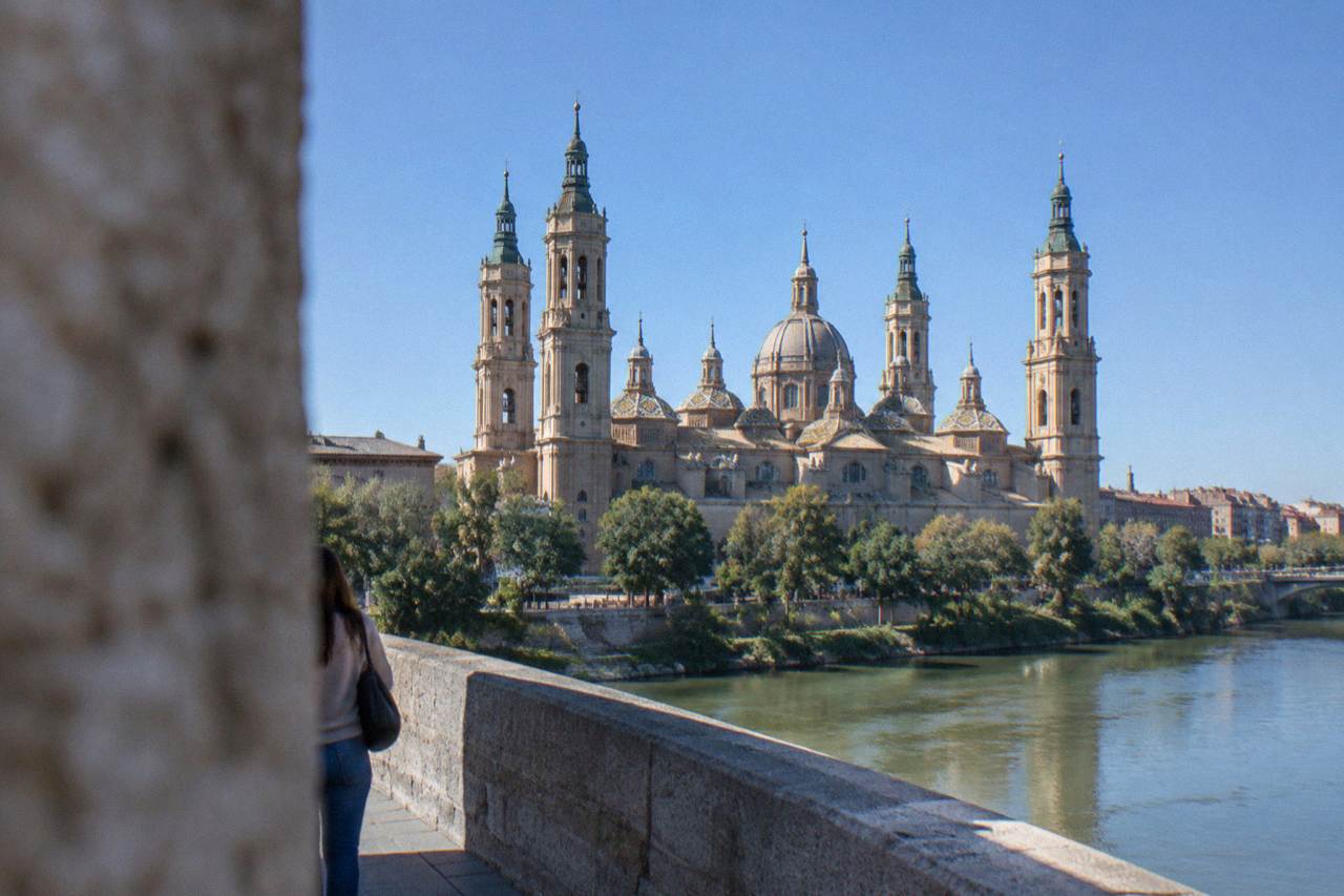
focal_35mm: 24
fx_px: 896
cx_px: 672
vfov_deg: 53.1
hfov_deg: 73.8
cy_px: 448
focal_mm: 24
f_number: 10
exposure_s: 1/125
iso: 200
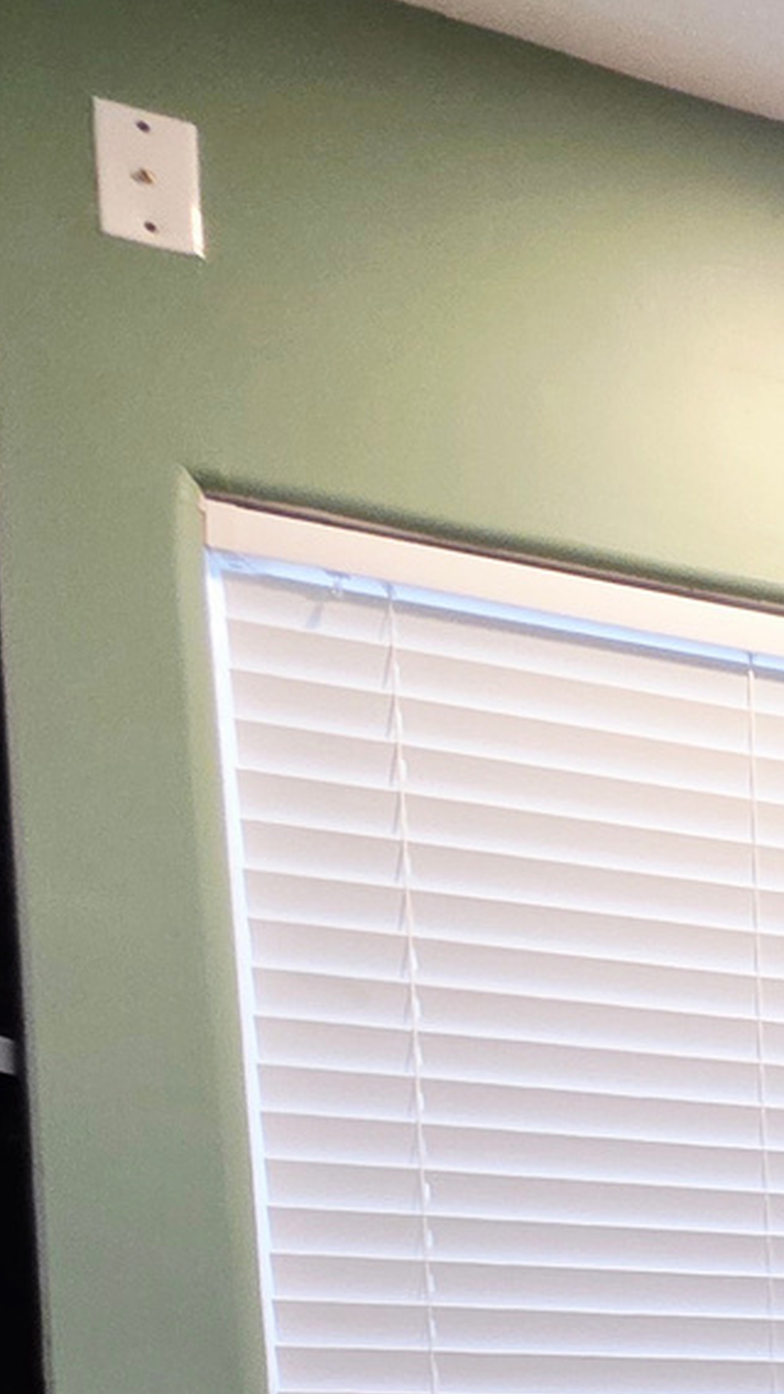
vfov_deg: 34.3
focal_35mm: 51
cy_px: 1583
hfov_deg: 13.8
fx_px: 1885
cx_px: 2011
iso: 320
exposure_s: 1/60.2
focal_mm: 2.2
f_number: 1.9
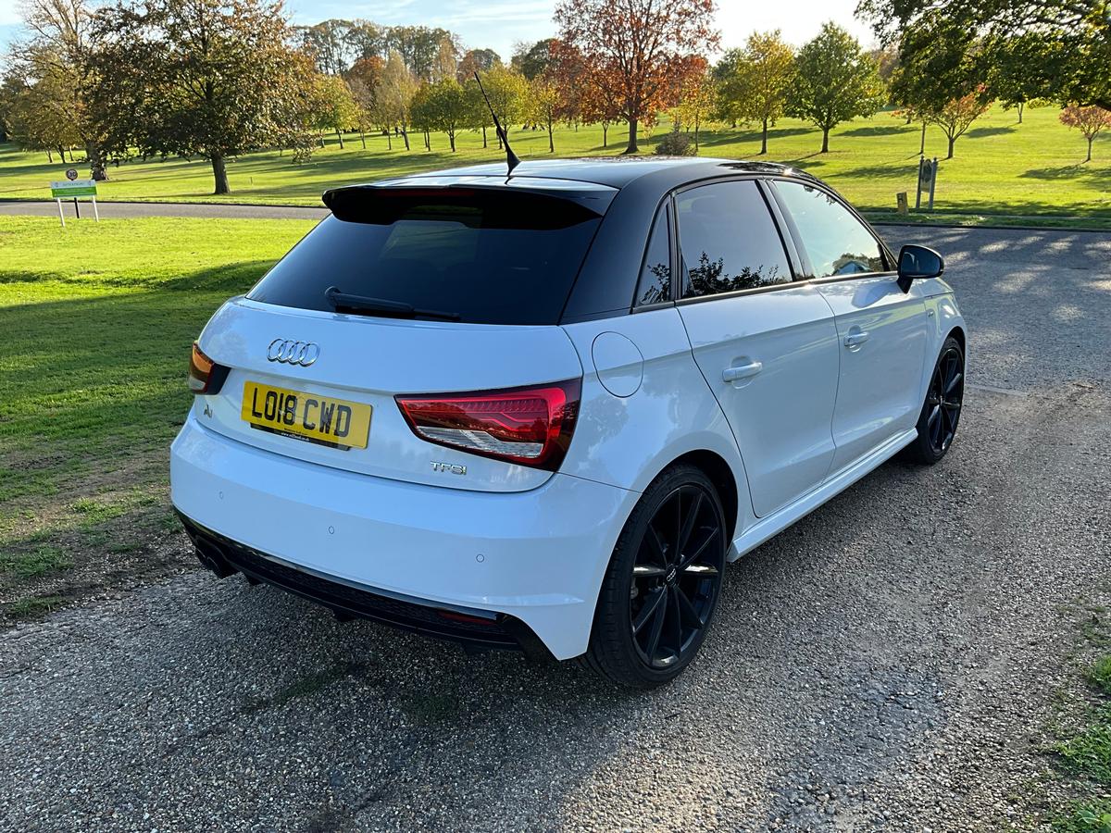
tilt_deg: -19.3
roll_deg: +0.2
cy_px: 416
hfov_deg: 61.7
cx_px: 556
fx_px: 931
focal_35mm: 29
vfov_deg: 48.2
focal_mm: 3
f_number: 1.8
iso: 25
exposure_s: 1/397
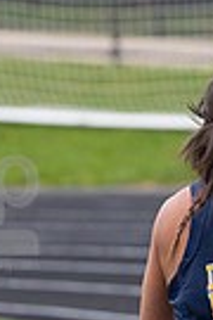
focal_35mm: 871
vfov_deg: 2.4
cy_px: 457
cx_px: 243
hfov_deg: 1.6
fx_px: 7730
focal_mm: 175
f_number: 5
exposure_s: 1/2000
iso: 1250
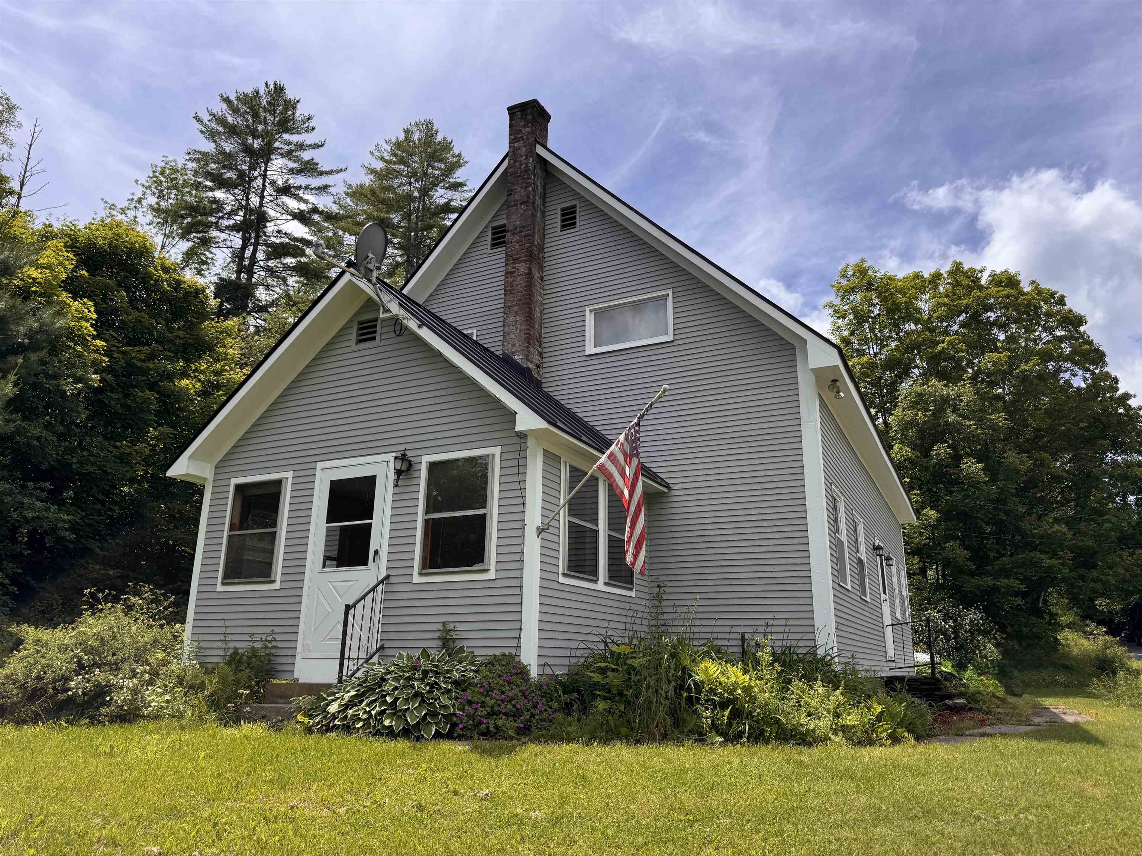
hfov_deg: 71.6
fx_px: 792
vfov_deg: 56.8
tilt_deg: +15.5
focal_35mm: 24
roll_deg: -0.2
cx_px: 571
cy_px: 428
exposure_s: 1/4310
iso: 80
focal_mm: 6.76
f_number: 1.78
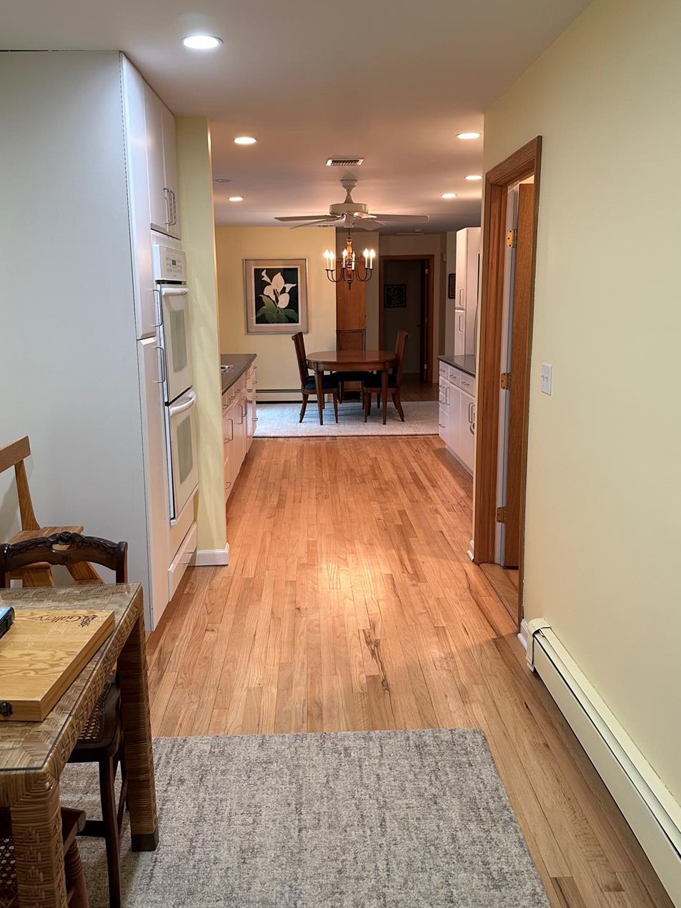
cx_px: 322
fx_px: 761
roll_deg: +0.4
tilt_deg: -9.0
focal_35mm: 29
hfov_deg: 48.2
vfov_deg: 61.5
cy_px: 410
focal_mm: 6.86
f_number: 1.78
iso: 125
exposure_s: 1/60
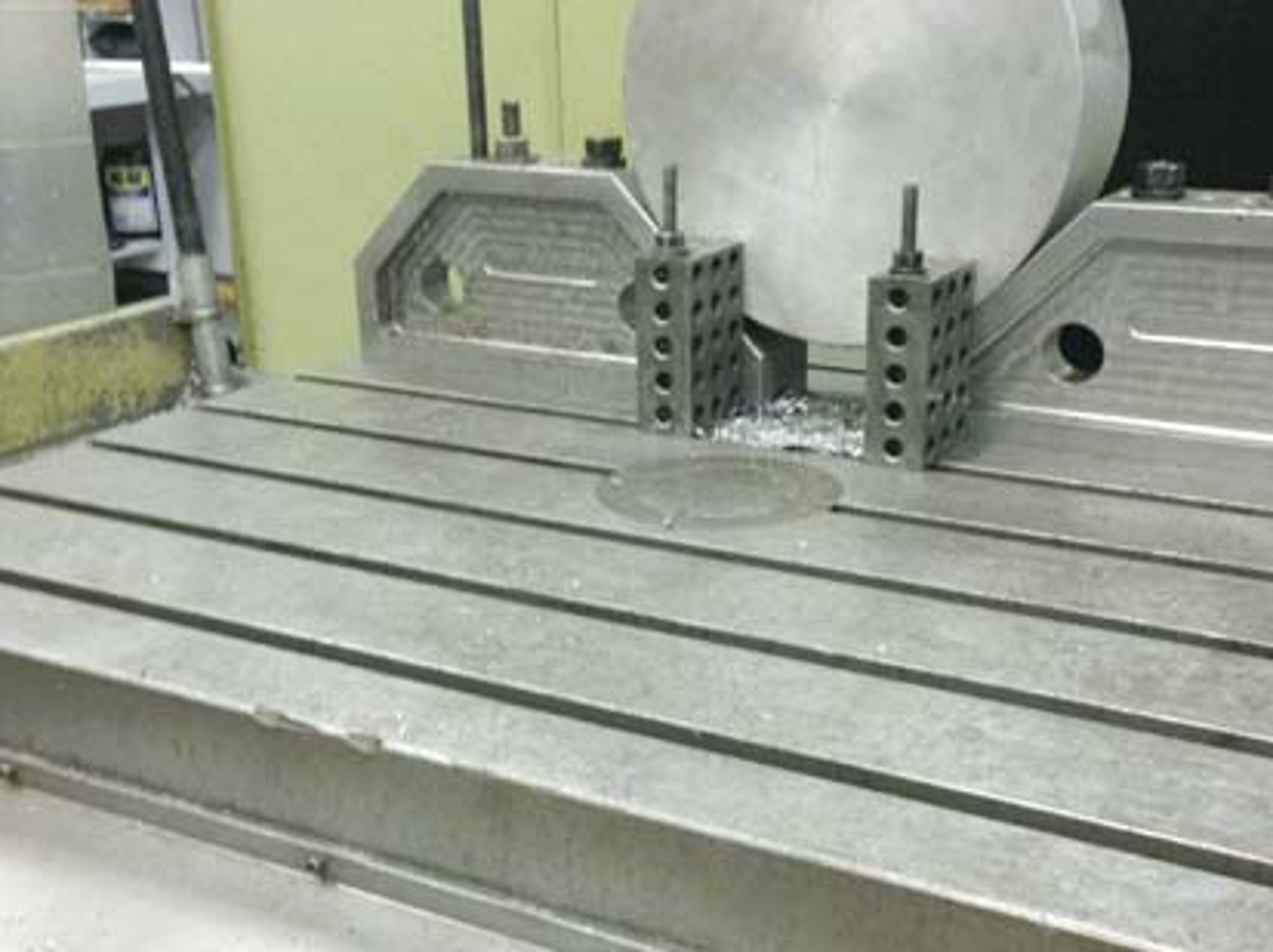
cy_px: 570
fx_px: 1764
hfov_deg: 39.7
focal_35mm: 48
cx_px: 672
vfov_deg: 30.1
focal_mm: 4.12
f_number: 2.4
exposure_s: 1/20
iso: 400
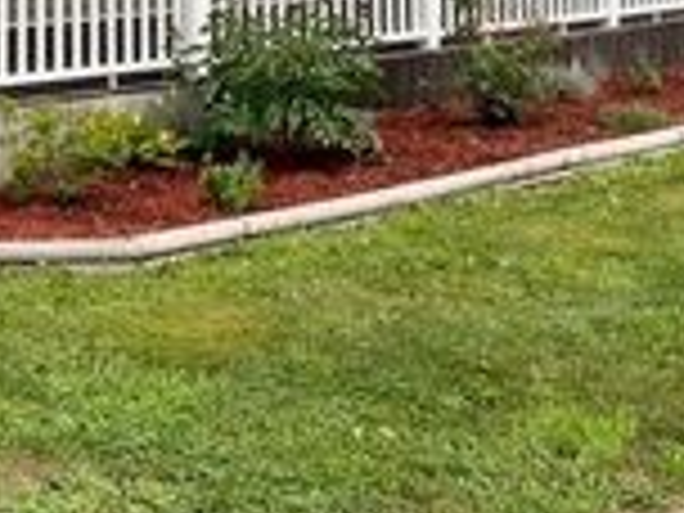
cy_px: -268
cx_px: -9
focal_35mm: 79
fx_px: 1561
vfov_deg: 16.8
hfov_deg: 23.6
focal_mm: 6.76
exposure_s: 1/1271
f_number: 1.78
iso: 80
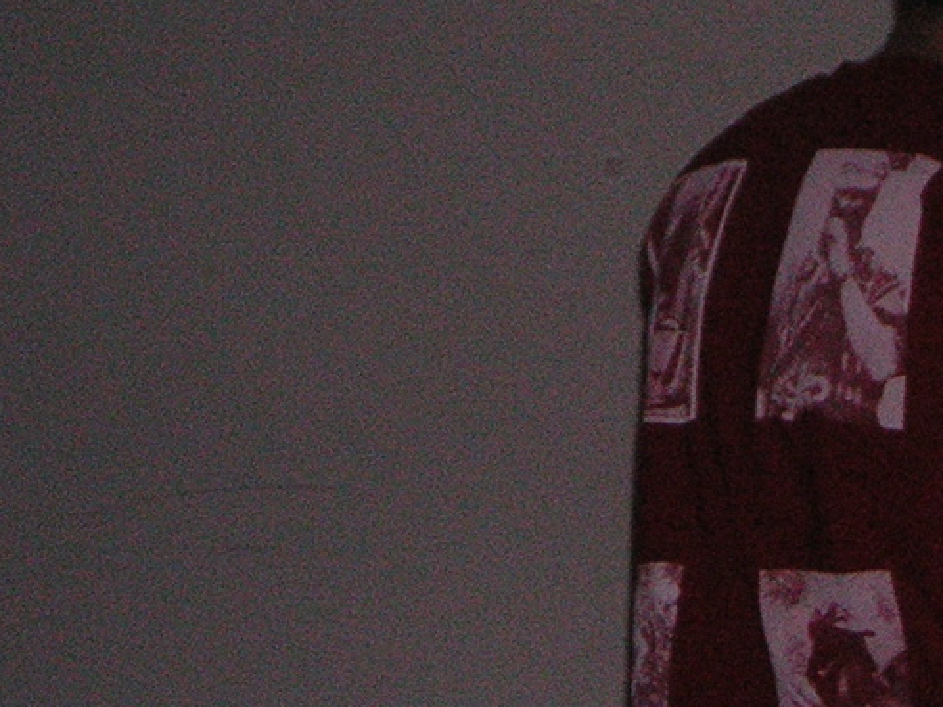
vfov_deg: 6.6
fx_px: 6129
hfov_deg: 8.8
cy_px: 209
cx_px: 761
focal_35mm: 225
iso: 200
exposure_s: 1/60.1
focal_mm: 14.1
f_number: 4.7
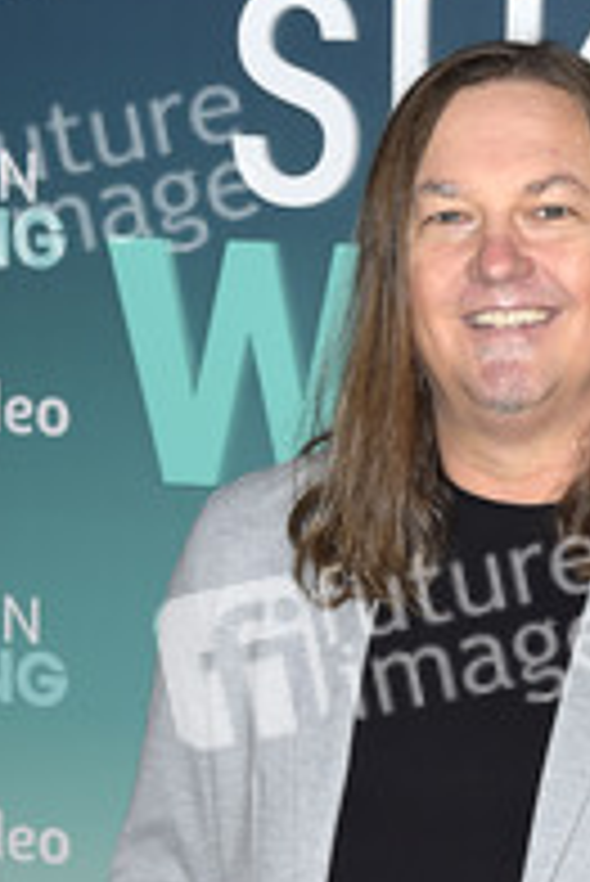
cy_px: 868
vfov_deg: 21.4
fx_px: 2258
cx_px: 520
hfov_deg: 14.7
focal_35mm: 92
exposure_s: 1/250
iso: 400
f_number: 6.3
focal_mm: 45
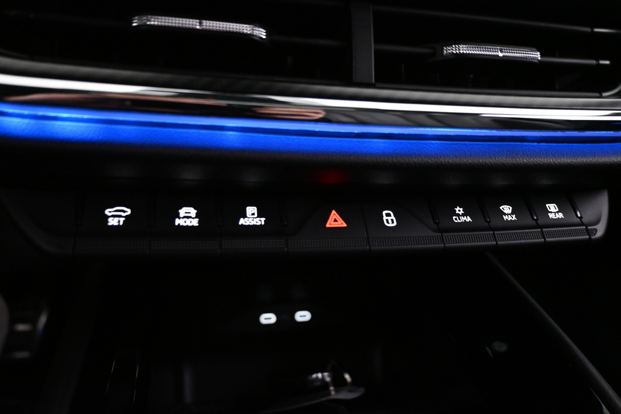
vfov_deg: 47.9
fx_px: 466
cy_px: 207
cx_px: 310
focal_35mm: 27
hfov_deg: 67.4
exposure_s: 1/50
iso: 4000
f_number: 3.5
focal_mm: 18
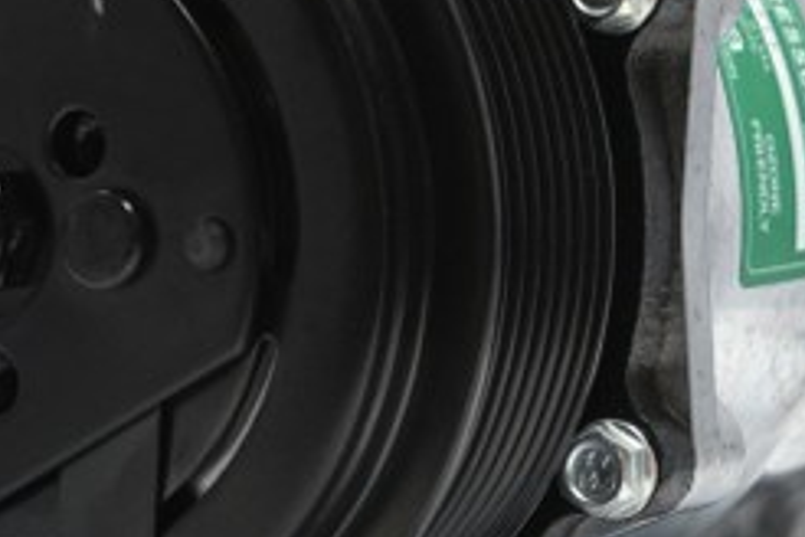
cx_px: 396
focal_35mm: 183
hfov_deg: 11.2
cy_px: 187
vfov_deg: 7.5
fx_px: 4092
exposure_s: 1/80
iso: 4000
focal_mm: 50
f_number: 6.3
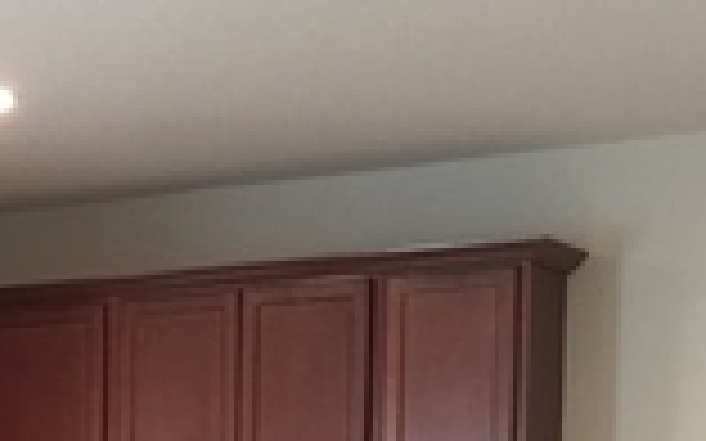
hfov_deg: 15.6
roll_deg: -1.3
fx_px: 2404
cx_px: -297
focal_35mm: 125
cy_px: 774
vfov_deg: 10.0
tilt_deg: -2.2
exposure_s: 1/10
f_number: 2.2
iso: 100
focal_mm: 4.15
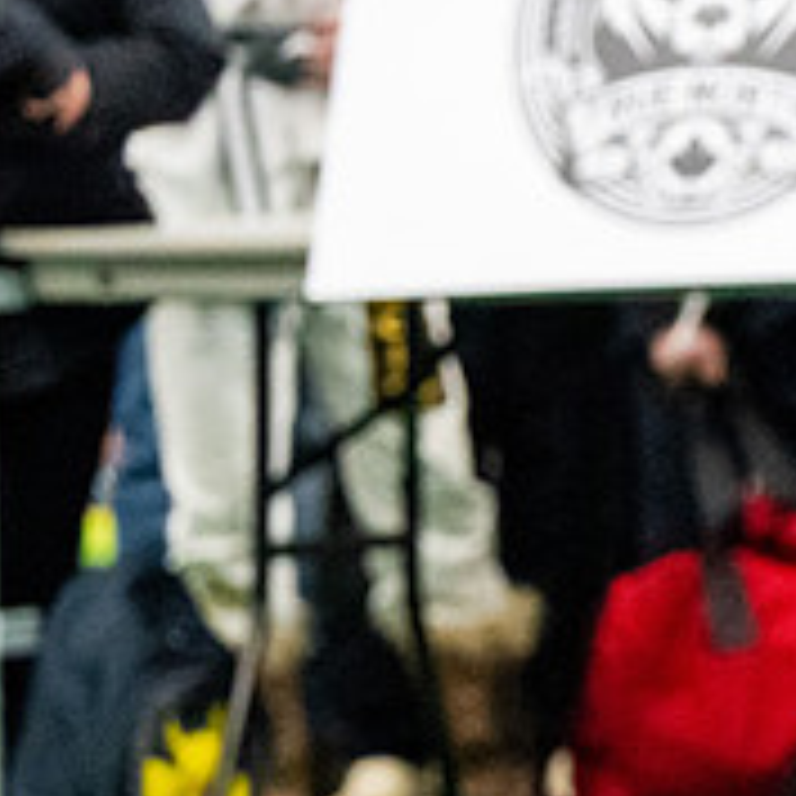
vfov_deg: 2.8
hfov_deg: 2.8
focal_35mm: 617
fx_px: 16052
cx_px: 1295
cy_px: 645
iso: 6400
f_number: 2.8
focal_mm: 148
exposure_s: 1/500
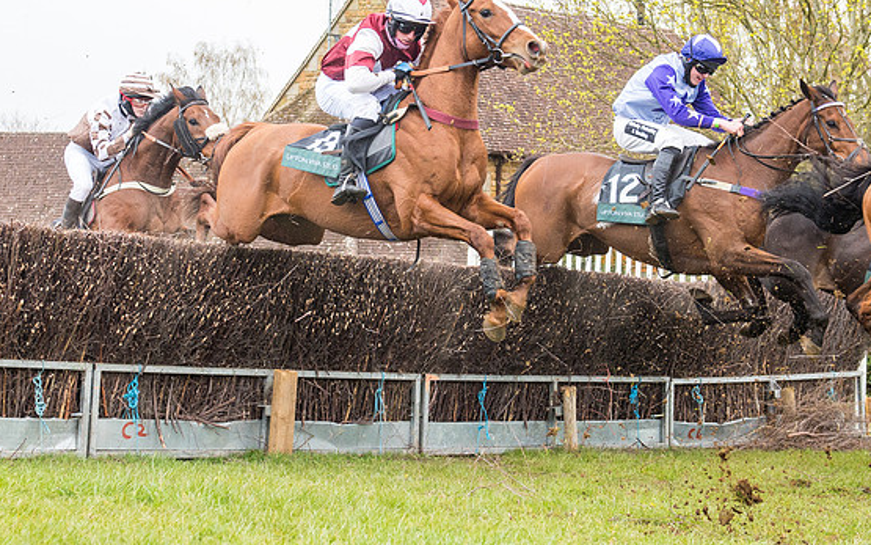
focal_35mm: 77
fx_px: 1828
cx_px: 345
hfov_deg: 26.7
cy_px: 196
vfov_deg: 16.9
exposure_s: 1/1600
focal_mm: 42
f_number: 4
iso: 1250
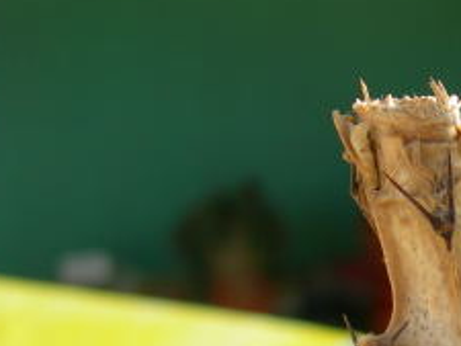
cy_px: 280
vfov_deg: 13.6
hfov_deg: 17.3
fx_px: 1439
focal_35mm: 108
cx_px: 563
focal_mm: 7.8
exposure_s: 1/73.8
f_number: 2.8
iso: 50
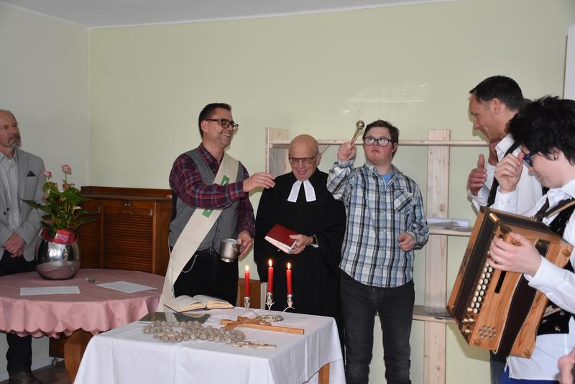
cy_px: 192
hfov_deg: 43.6
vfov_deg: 29.9
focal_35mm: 45
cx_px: 288
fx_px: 719
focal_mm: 30
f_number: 4
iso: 1600
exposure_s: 1/60
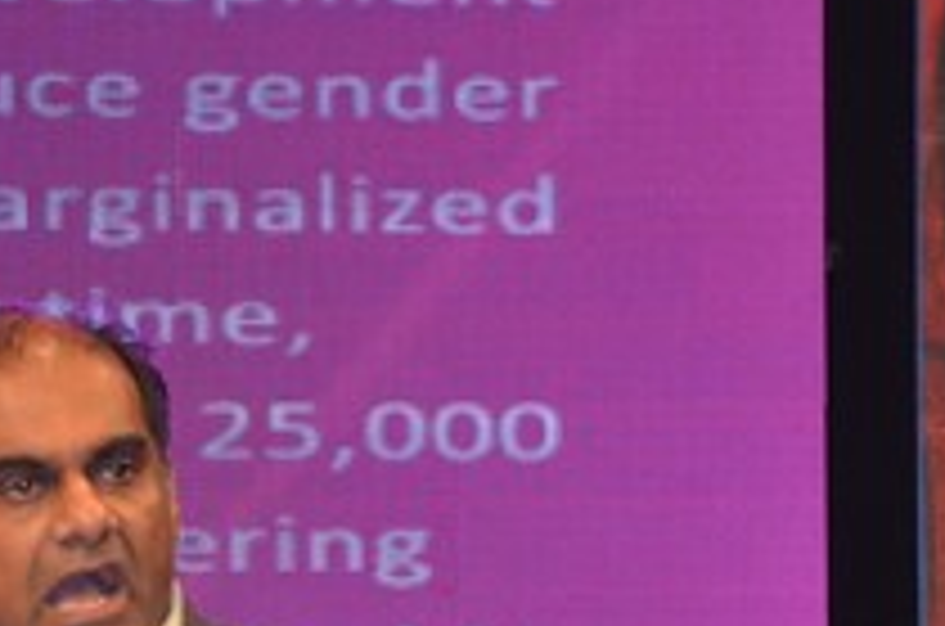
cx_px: 9
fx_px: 11771
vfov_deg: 3.0
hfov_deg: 4.6
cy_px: 678
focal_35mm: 449
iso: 1250
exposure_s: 1/60
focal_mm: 105
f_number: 5.6
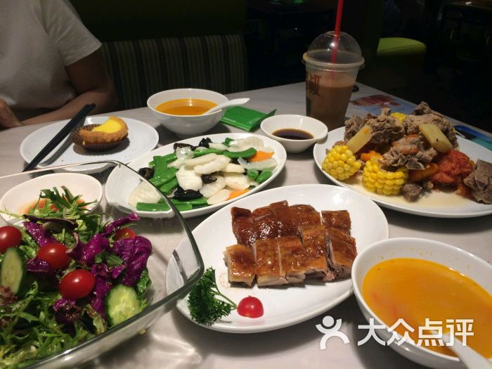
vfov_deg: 48.2
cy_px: 184
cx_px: 246
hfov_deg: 61.7
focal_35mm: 29
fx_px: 412
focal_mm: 4.15
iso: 40
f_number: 2.2
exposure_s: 1/50
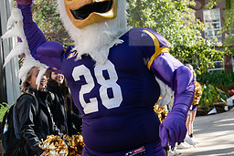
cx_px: 101
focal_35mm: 95
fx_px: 618
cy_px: 80
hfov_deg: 21.4
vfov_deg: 14.4
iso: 400
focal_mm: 42
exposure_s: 1/640
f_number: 5.6
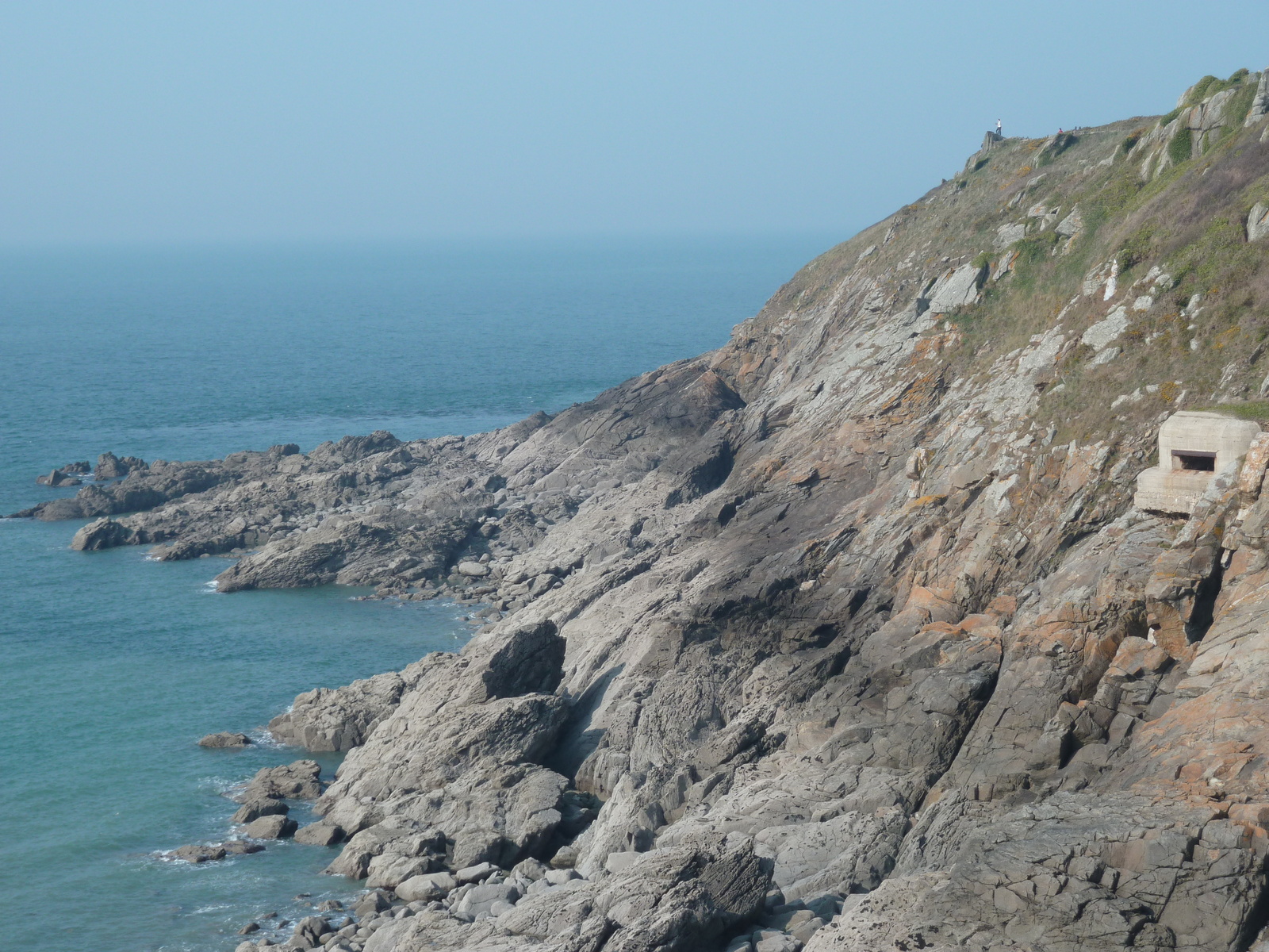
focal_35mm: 90
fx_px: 3299
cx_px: 634
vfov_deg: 16.4
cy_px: 476
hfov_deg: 21.8
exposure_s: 1/500
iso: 80
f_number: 4.3
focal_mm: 14.7
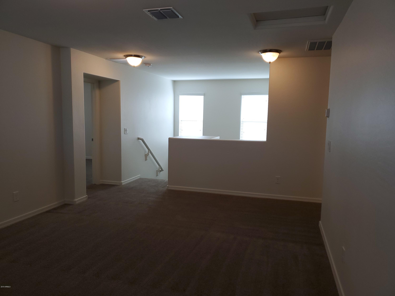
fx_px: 297
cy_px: 148
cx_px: 198
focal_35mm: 26
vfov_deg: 53.1
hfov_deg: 67.3
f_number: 1.5
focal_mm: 4.3
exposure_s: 1/120
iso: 50
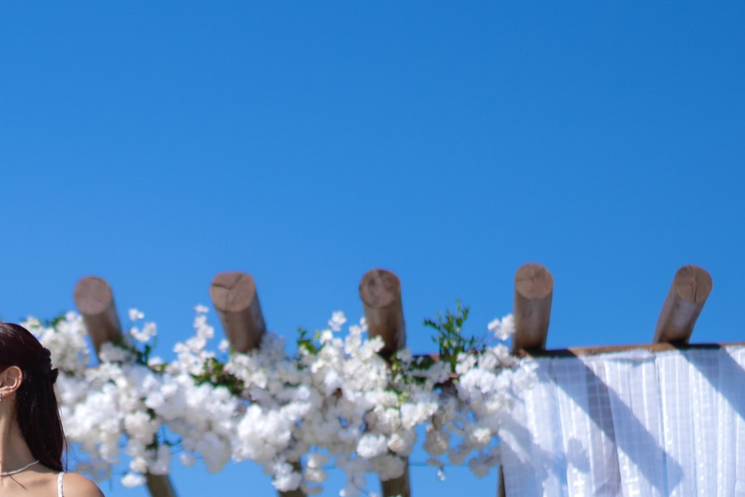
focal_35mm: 119
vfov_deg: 11.4
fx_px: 2462
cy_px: 470
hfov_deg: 16.7
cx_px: -75
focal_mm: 35
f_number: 1.4
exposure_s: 1/8000
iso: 50
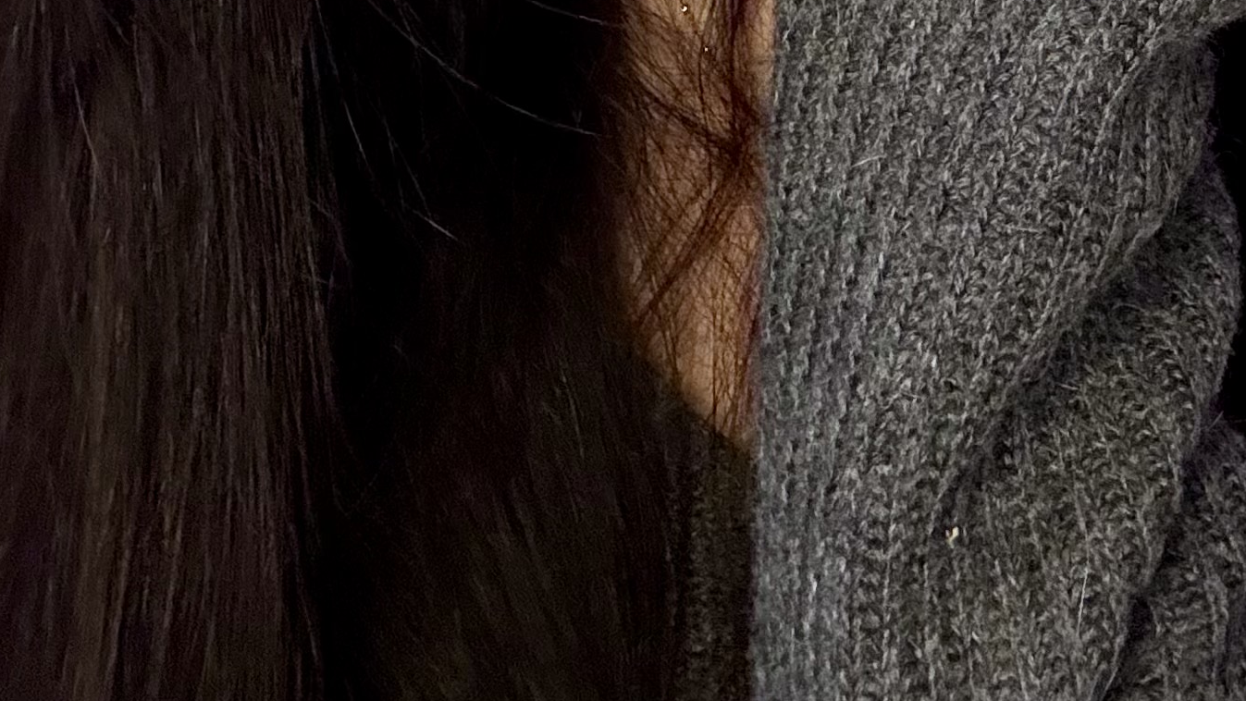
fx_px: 2478
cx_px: 1105
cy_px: -421
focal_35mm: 75
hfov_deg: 27.3
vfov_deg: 14.7
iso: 500
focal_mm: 2.69
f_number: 1.9
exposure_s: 1/30
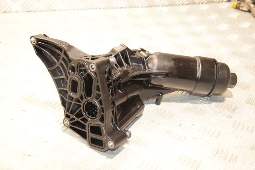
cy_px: 85
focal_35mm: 57
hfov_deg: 35.1
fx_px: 404
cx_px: 128
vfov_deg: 23.8
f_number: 5.6
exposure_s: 1/125
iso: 1600
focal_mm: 38
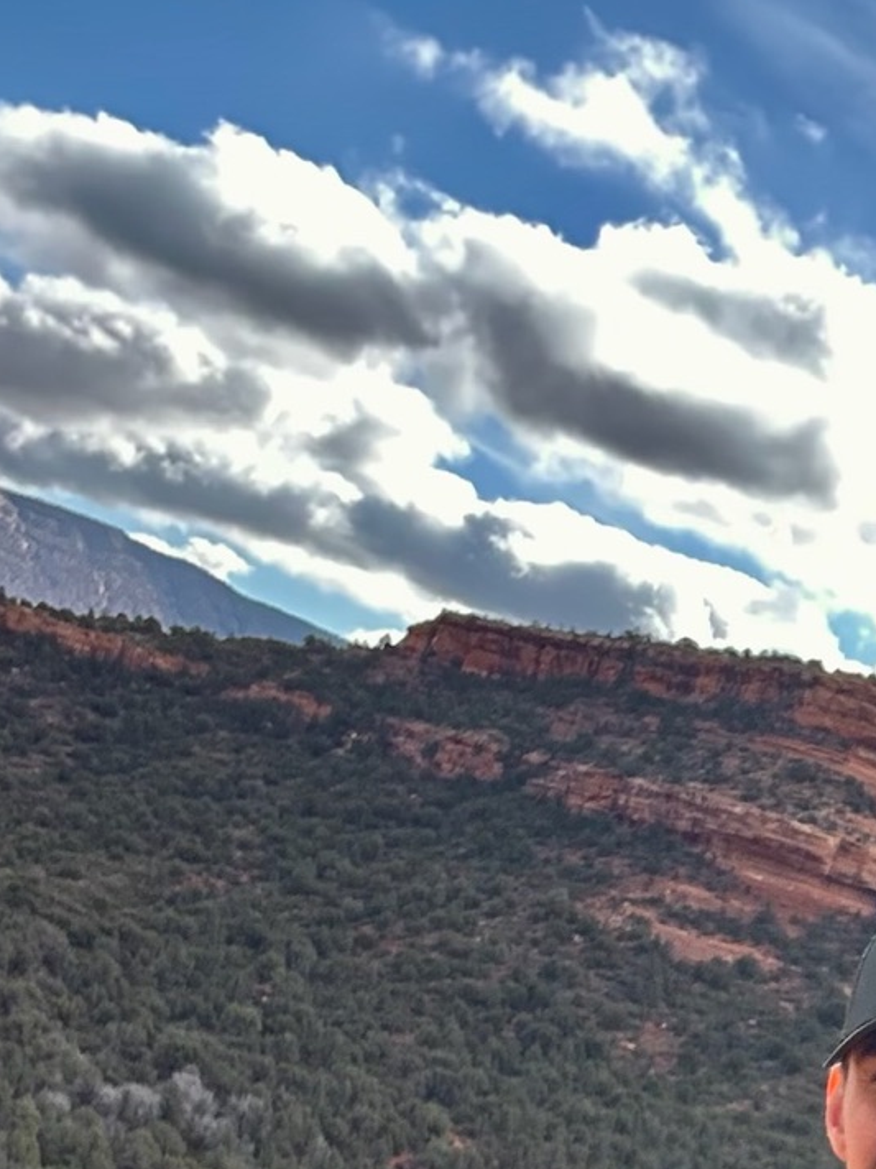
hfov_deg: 18.8
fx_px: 2565
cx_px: 911
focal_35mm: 76
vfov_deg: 24.1
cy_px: 1276
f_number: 1.9
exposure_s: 1/351
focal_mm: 2.69
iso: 25
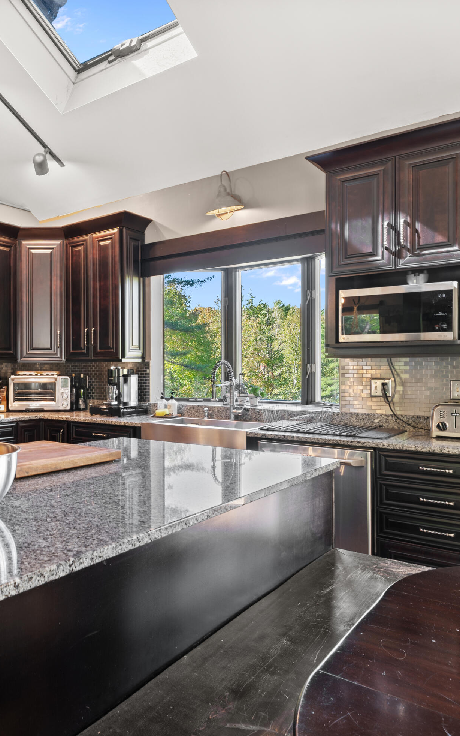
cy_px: 370
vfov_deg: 66.5
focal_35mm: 28
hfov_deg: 40.6
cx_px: 32
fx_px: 561
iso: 320
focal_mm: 18
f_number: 9
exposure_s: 1
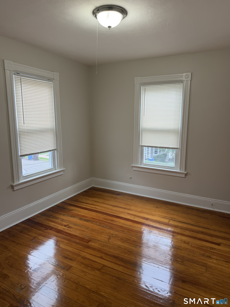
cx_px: 115
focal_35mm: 24
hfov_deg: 56.8
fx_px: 213
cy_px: 154
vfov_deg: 71.6
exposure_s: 1/136
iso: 64
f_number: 1.78
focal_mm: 6.76
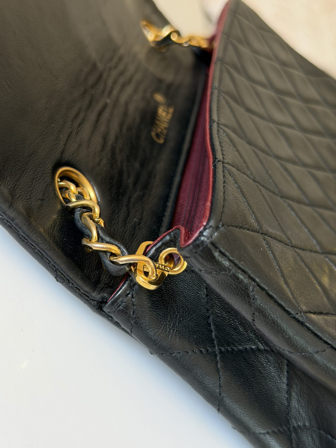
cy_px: 224
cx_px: 168
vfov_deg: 39.7
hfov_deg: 30.3
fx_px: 621
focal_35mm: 48
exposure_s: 1/60
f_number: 1.78
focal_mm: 6.76
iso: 100
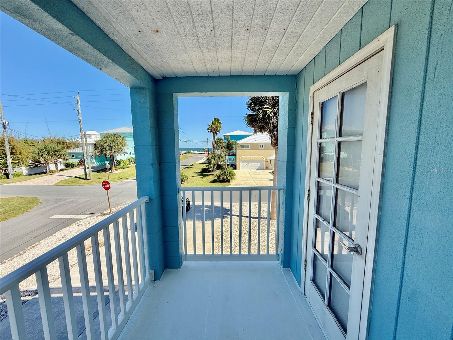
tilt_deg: -5.7
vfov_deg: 85.6
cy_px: 170
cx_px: 226
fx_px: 183
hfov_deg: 102.1
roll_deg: -1.1
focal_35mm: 14
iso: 50
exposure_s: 1/2410
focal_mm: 2.22
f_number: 2.2
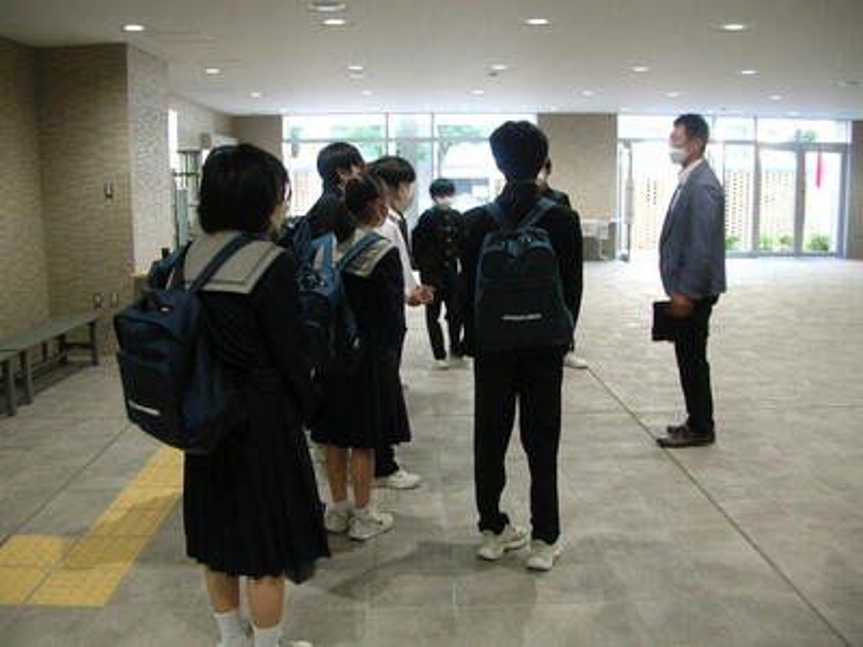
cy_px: 324
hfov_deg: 52.6
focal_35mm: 35
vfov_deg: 40.7
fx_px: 873
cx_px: 432
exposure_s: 1/5.6
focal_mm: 5.8
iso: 50
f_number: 2.8
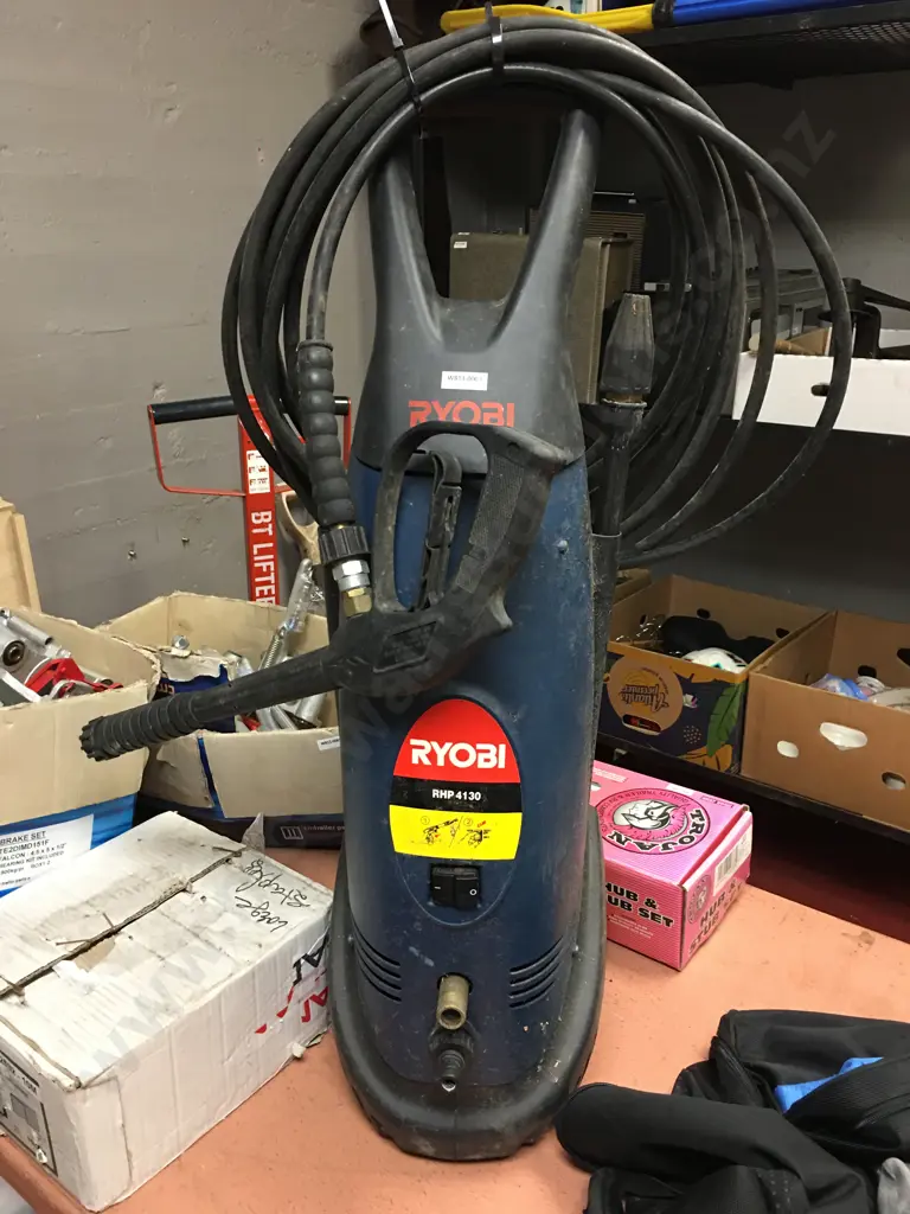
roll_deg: -0.6
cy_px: 607
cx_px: 455
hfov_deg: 48.2
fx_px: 1016
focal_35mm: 29
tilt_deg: -17.6
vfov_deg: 61.7
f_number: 2.2
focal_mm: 4.15
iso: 125
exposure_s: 1/17
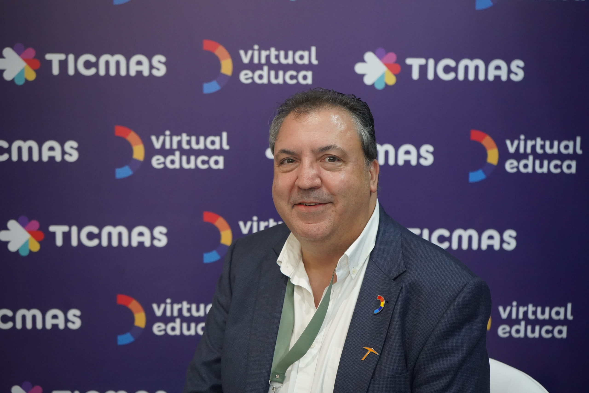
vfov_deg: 31.9
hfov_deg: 46.4
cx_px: 294
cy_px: 196
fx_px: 687
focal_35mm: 42
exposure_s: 1/160
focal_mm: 42
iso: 6400
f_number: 4.5
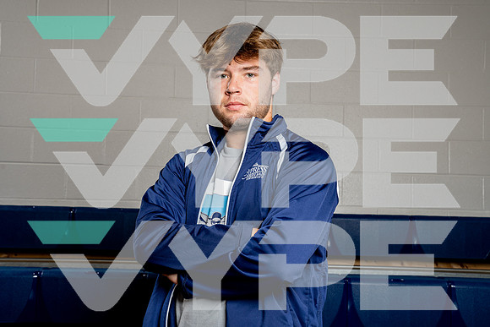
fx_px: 722
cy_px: 164
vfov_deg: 25.5
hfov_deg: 37.5
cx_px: 245
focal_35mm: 53
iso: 320
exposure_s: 1/250
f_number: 8
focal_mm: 53
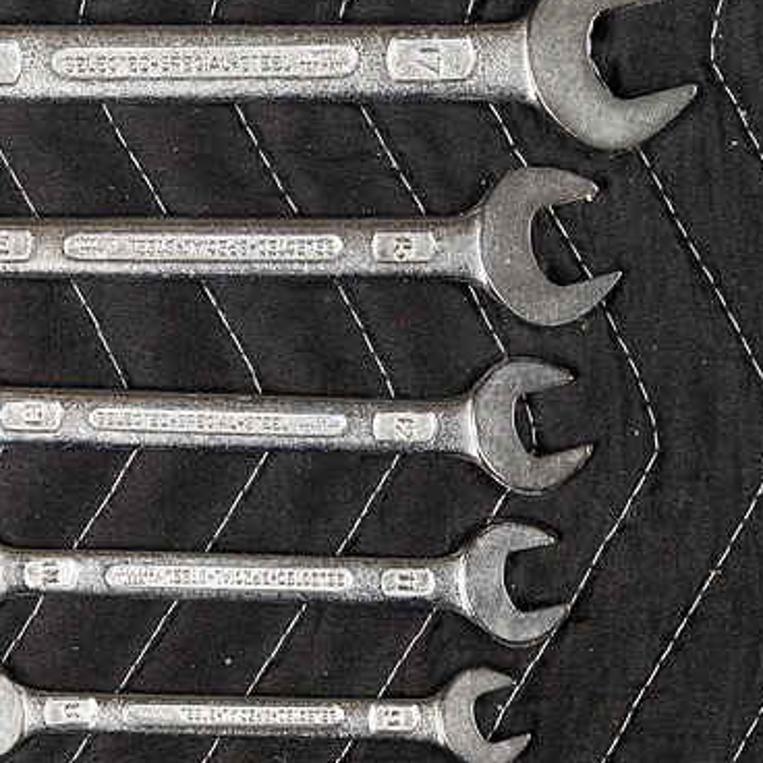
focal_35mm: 105
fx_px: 2618
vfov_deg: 16.6
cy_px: 354
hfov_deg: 16.5
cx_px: 247
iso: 200
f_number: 7.1
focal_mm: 61
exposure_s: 1/60
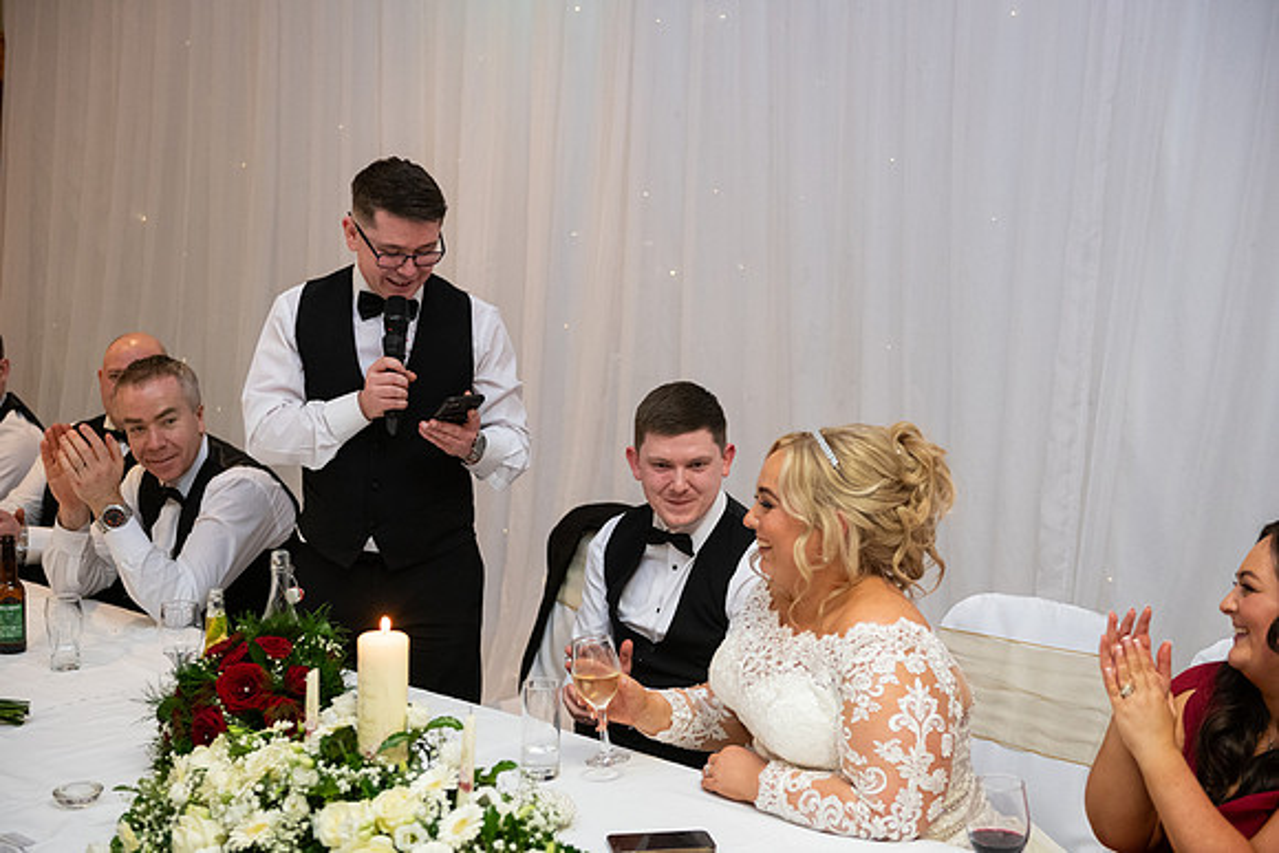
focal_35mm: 50
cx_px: 640
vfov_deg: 27.0
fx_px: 1777
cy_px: 426
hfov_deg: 39.6
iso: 1250
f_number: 3.5
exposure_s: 1/160
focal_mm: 50
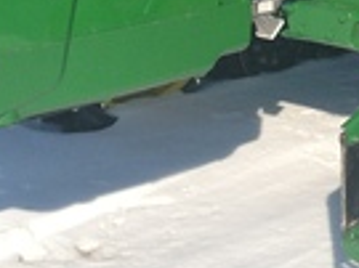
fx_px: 1461
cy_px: -154
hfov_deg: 13.7
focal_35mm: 141
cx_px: 396
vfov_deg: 10.1
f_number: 2.4
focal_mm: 4.28
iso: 64
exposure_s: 1/1842
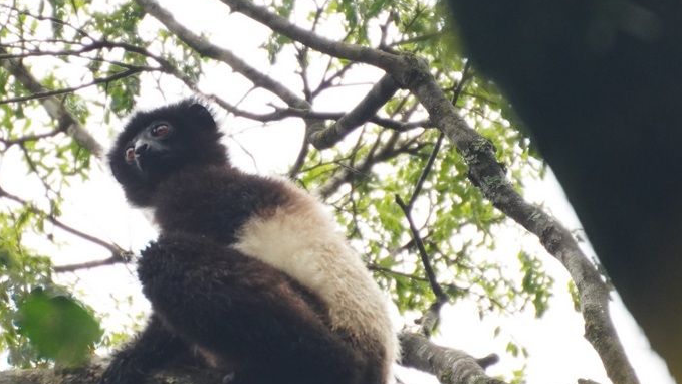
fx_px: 20942
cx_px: 170
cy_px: 183
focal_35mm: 1158
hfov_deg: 1.9
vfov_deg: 1.0
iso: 1250
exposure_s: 1/400
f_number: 6.3
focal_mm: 300
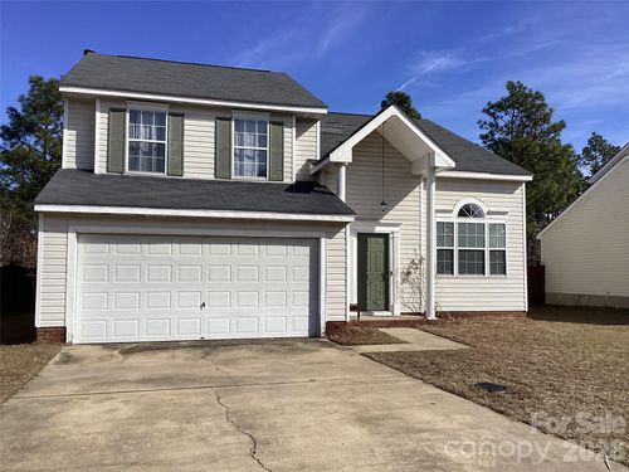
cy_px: 236
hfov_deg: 58.4
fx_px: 563
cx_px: 314
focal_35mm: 31
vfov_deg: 45.4
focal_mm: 3.3
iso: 25
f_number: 2.4
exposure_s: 1/2146
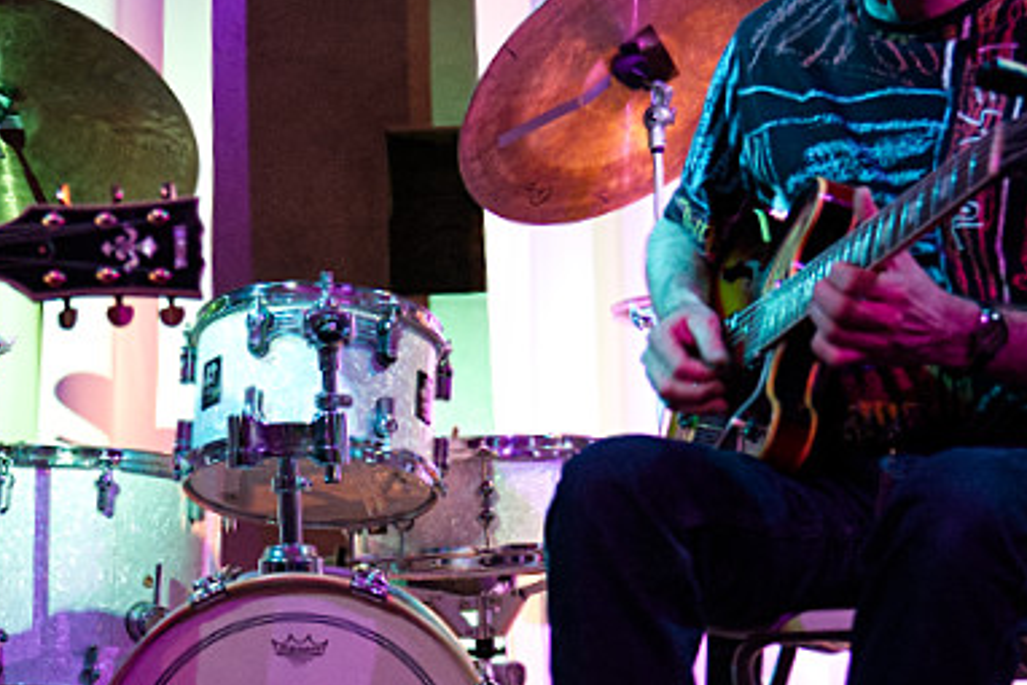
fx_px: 2169
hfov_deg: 26.2
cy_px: 488
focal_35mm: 76
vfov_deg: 17.9
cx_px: 210
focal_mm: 29
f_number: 2.8
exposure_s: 1/100
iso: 2200
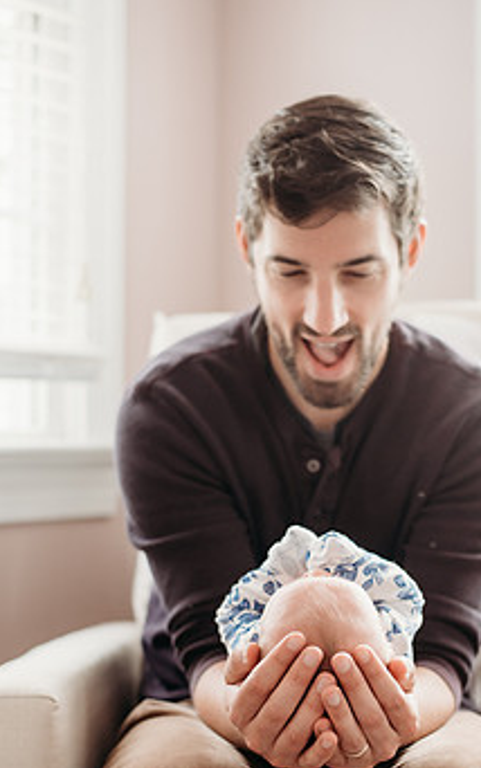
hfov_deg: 19.4
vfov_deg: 30.5
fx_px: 1404
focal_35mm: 67
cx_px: 333
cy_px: 463
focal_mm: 50
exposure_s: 1/250
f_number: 2.5
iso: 500
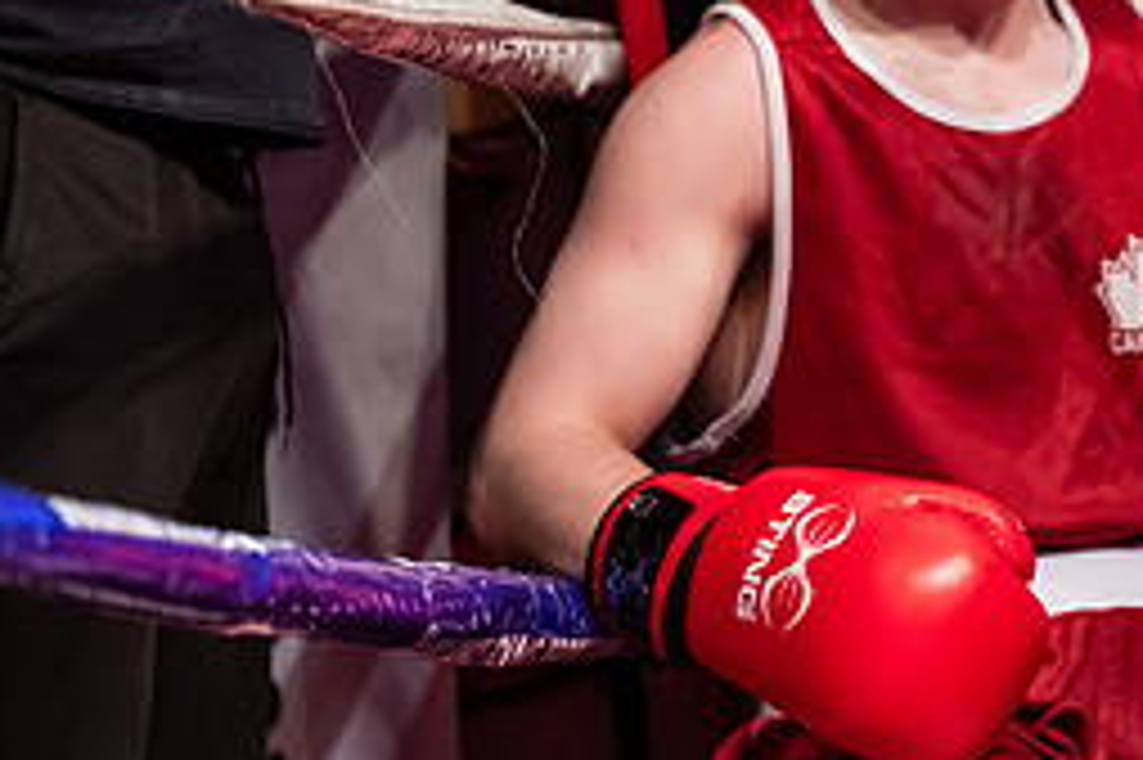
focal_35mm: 343
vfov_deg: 4.0
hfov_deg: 6.0
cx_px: 1287
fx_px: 10883
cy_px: 25
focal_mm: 150
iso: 3200
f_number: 2.5
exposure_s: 1/1000
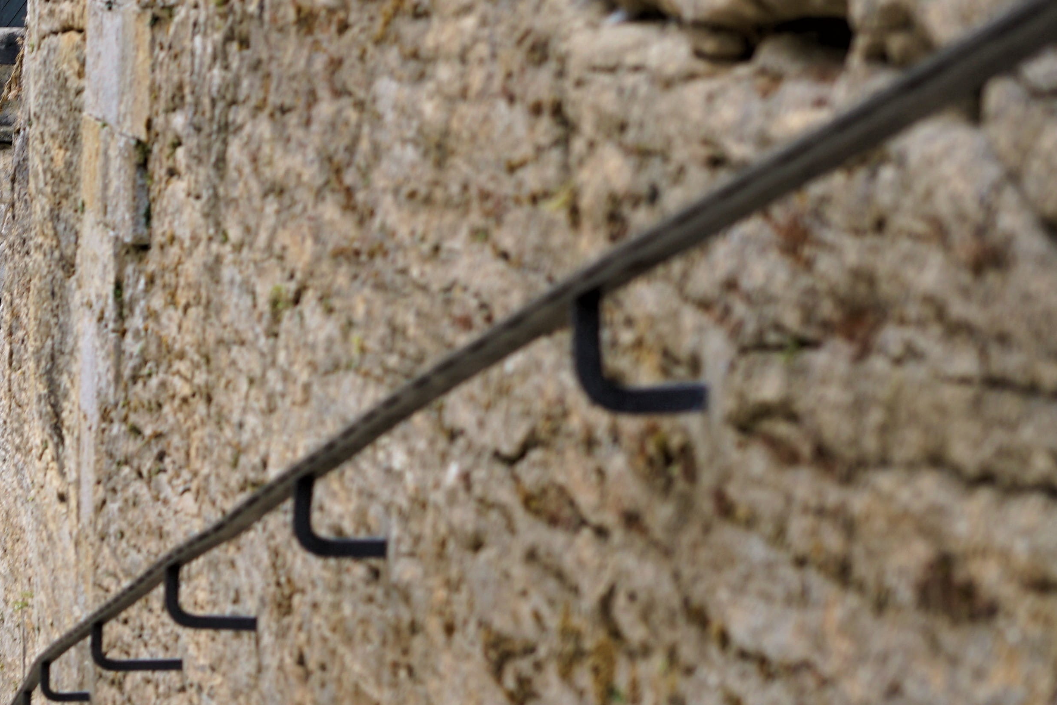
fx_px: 4757
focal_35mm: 162
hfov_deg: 12.2
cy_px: 491
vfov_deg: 8.5
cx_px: -387
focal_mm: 50
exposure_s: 1/160
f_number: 4
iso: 100
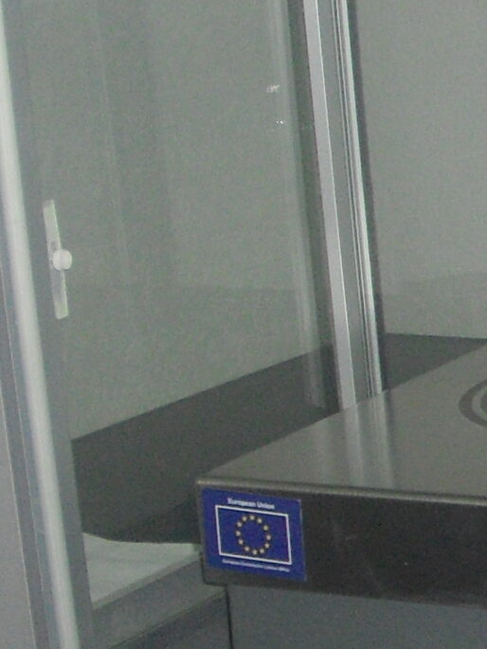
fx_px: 2663
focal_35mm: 142
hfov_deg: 9.6
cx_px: 1046
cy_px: 408
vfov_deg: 13.9
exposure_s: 1/60
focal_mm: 6.2
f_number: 2.8
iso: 200
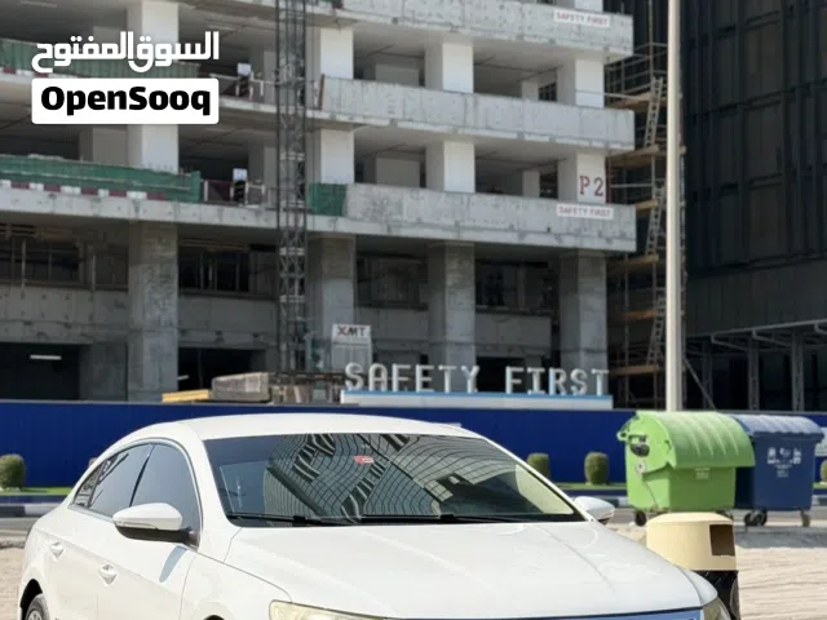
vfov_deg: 30.3
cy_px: 310
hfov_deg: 39.7
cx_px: 414
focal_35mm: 48
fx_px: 1147
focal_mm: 6.76
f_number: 1.78
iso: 80
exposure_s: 1/6536
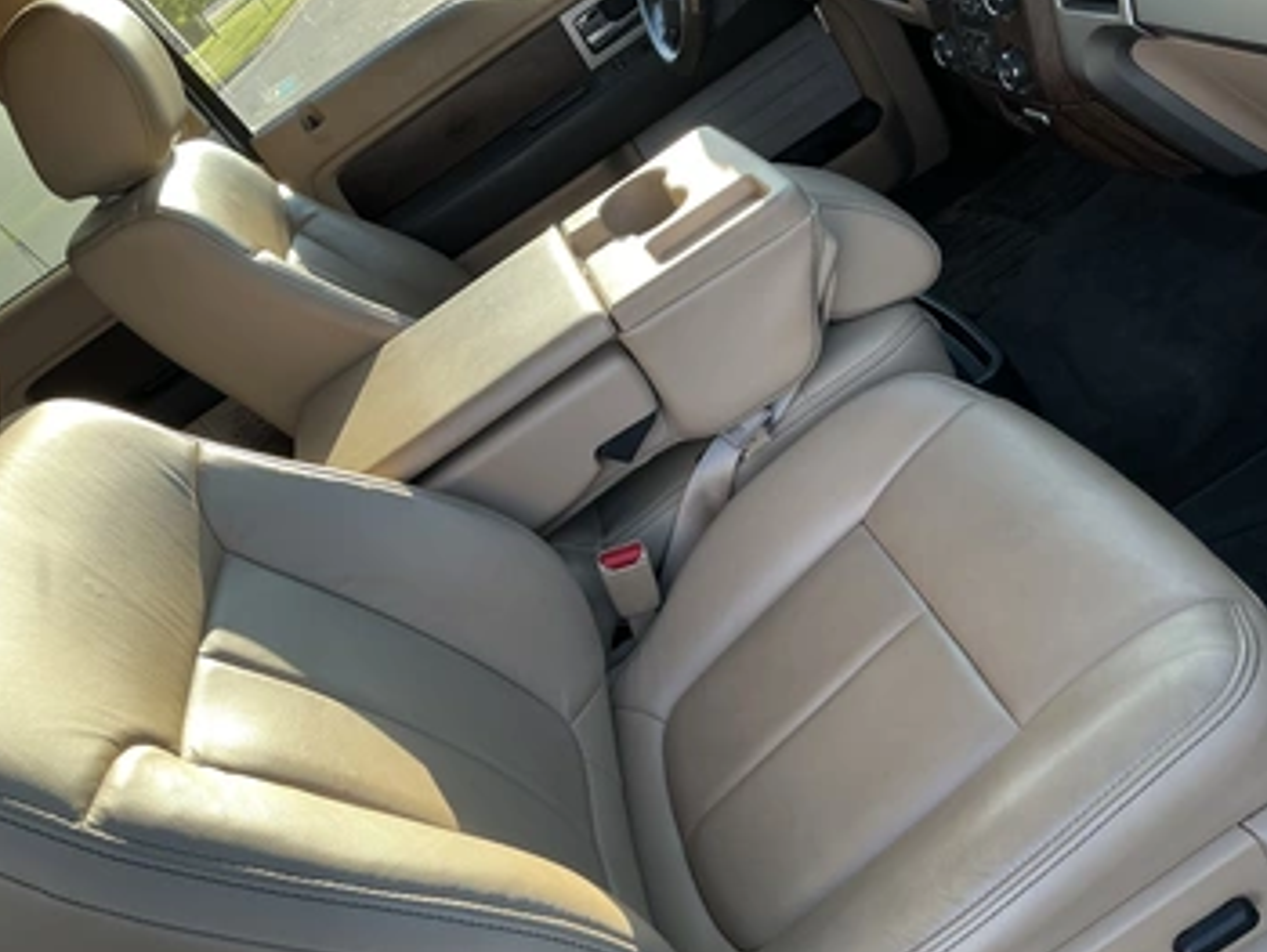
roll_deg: +40.1
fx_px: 1172
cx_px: 561
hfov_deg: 56.6
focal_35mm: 32
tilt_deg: -24.3
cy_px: 445
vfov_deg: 44.2
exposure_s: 1/169
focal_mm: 3
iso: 20
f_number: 1.8
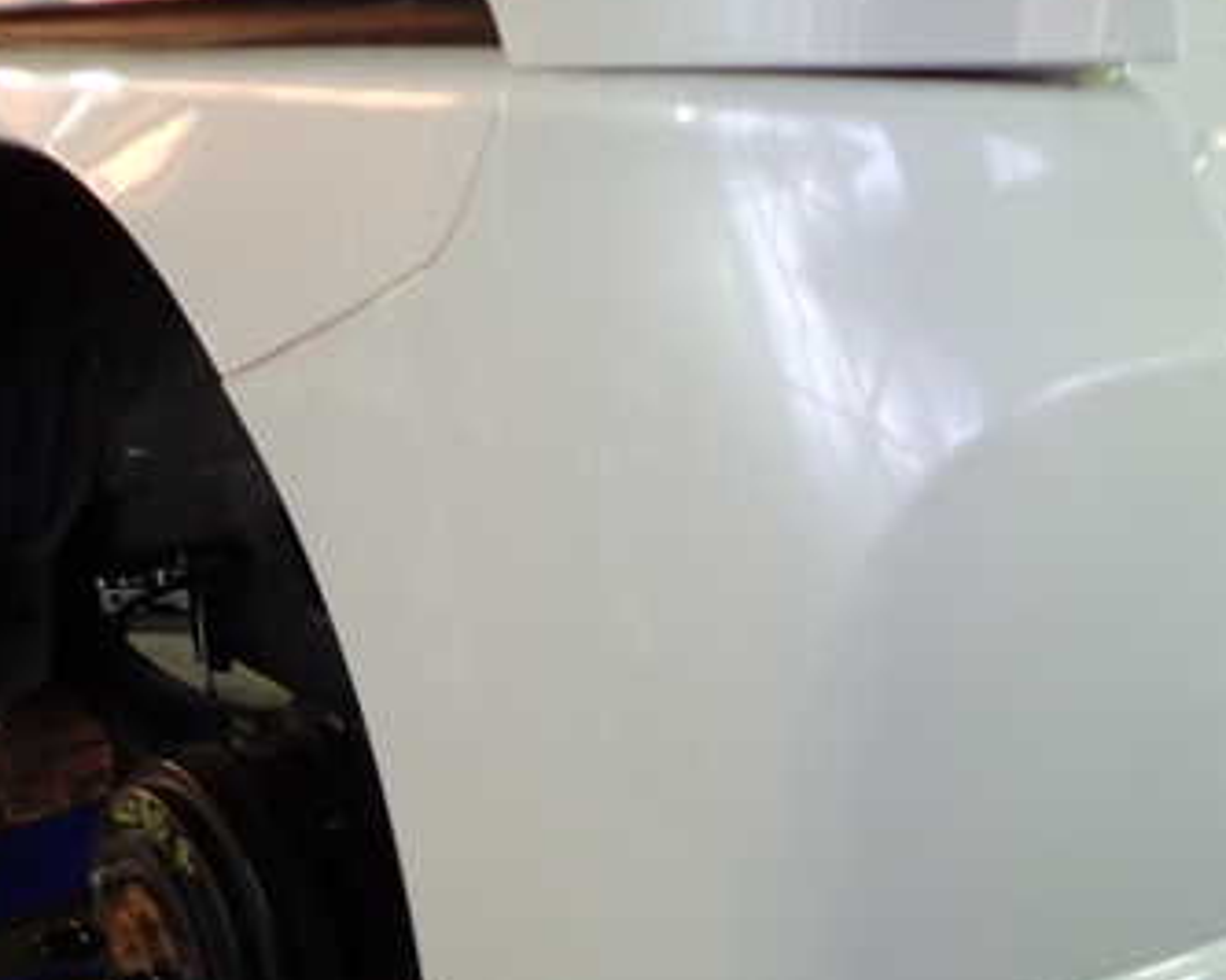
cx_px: 762
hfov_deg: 41.7
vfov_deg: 33.7
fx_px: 1596
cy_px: 685
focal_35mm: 44
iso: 200
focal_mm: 4.5
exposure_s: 1/50
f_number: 2
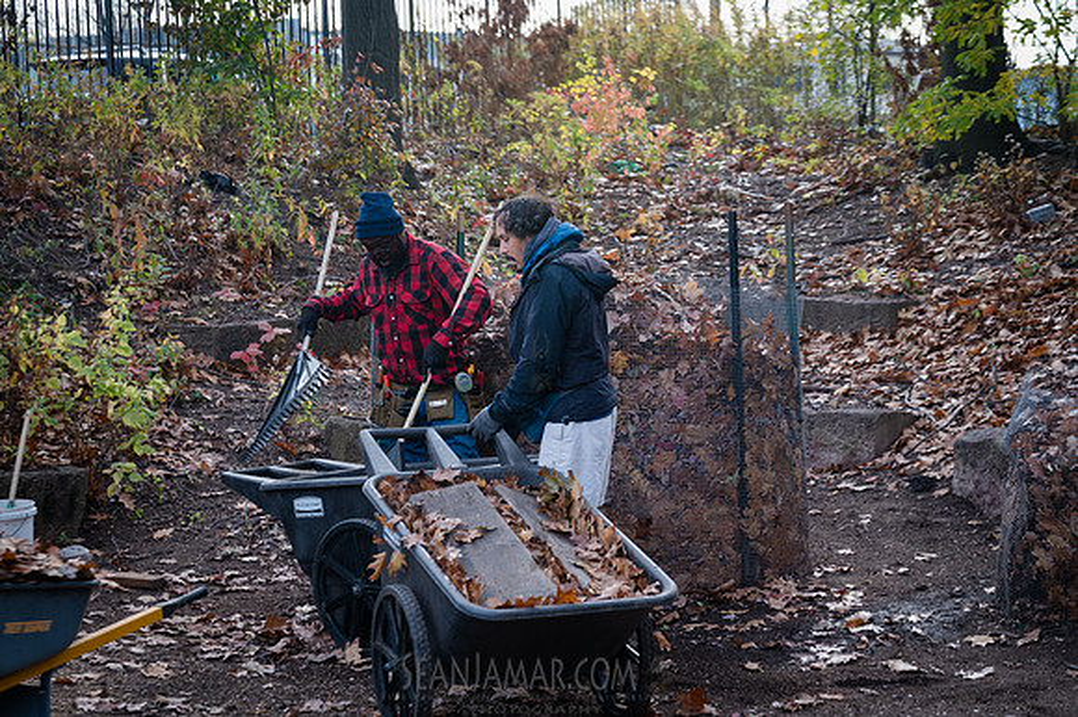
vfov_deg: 17.5
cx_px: 539
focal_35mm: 78
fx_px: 2334
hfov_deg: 26.0
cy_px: 358
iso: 1000
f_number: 4.5
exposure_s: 1/400
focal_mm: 78
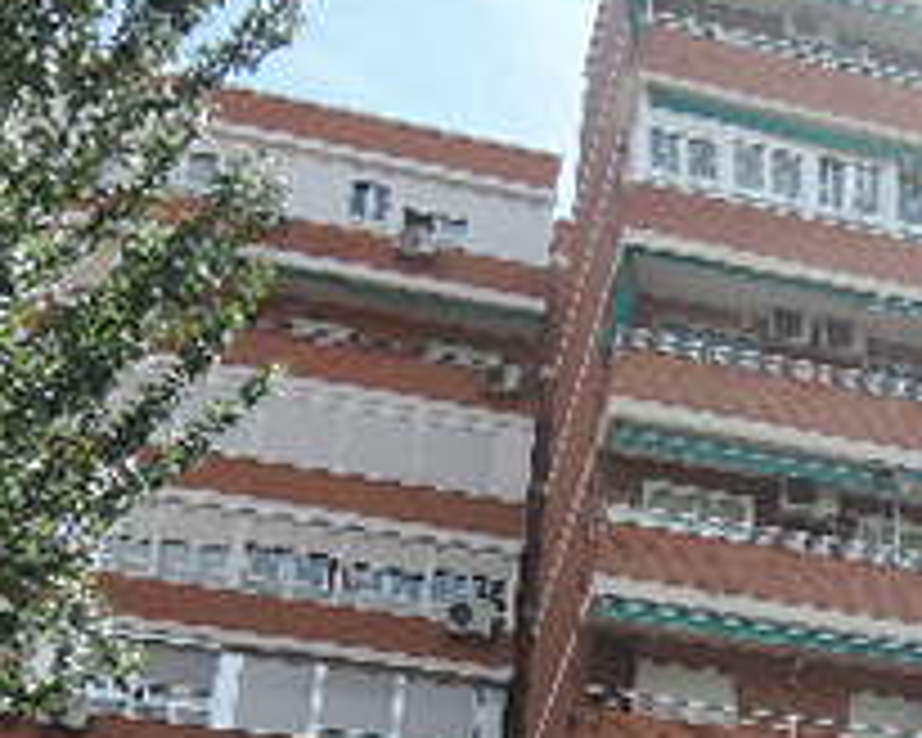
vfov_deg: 19.8
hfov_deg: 24.6
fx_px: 1992
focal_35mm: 73
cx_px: 976
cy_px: 868
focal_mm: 5.1
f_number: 2.8
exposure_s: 1/100
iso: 80
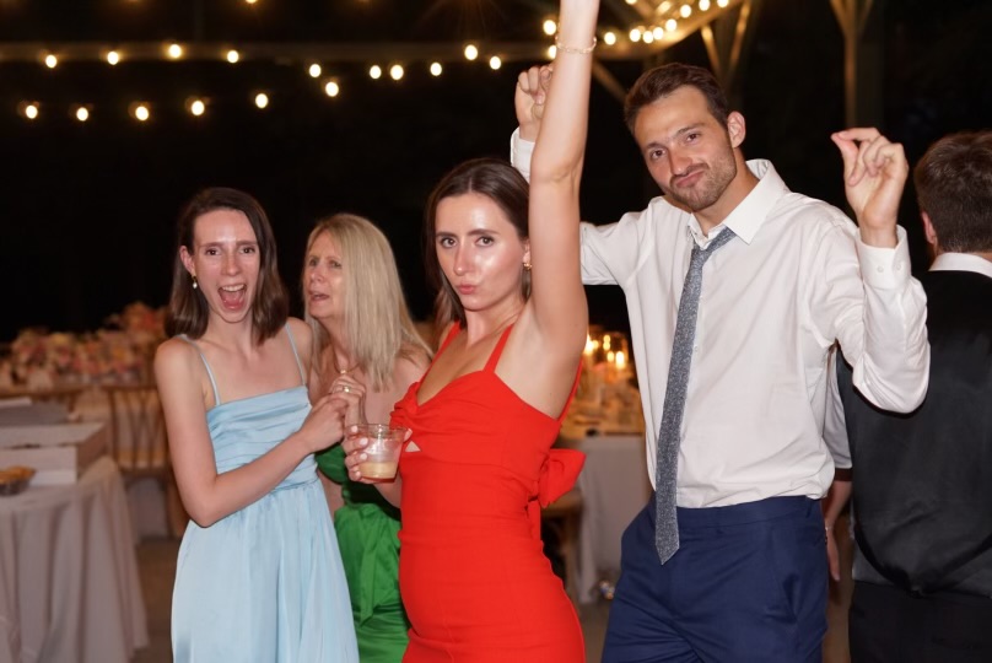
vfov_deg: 27.0
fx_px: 1379
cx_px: 496
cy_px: 332
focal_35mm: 50
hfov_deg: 39.6
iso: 1600
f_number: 2.5
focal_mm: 50
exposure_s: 1/60
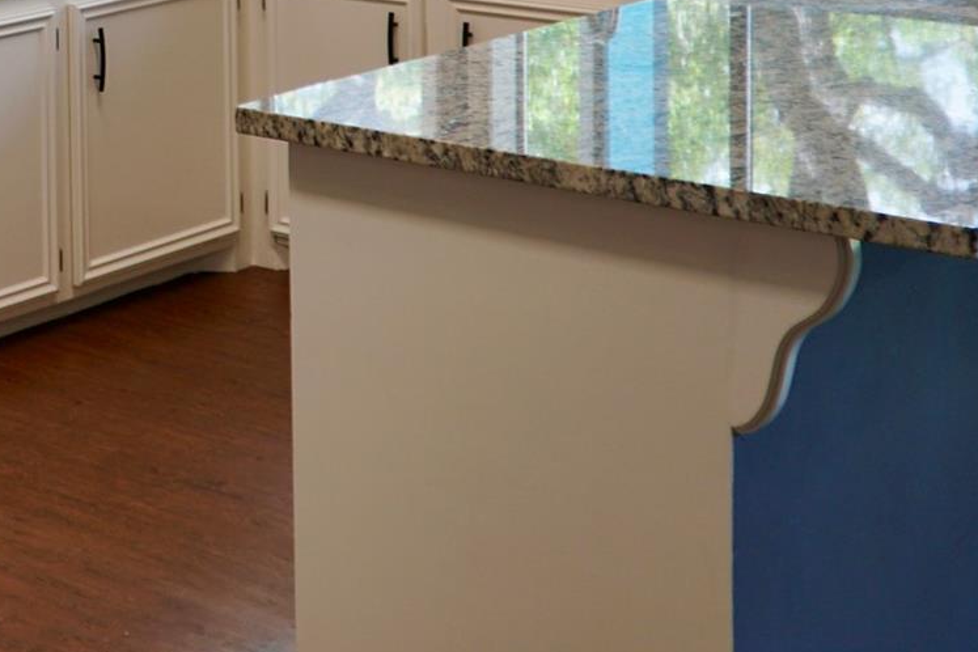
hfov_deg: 22.9
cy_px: -184
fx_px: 2346
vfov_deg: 15.1
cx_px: 68
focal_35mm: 86
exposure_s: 1/60
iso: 160
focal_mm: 21
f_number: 4
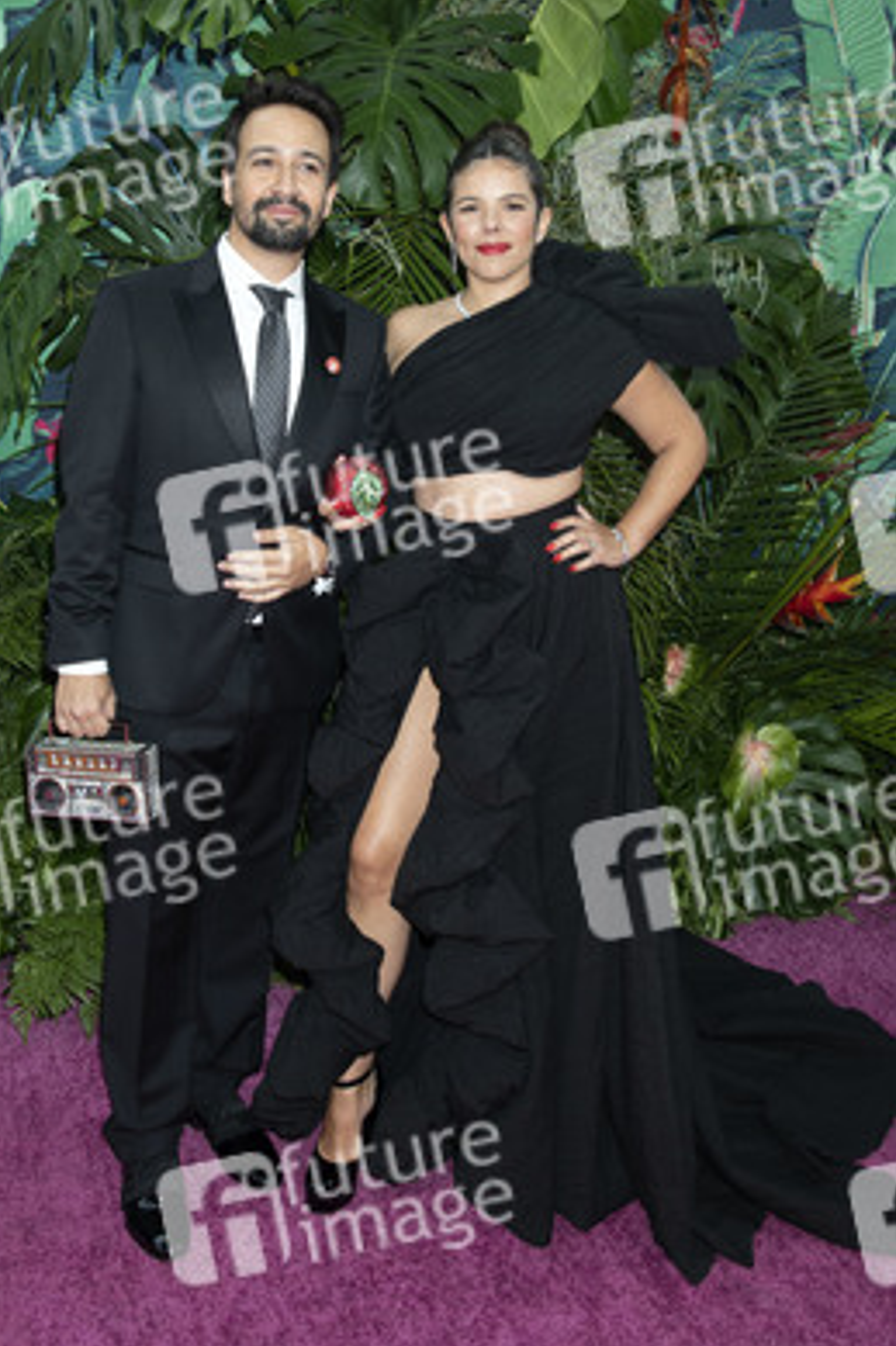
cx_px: 438
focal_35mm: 35
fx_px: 1308
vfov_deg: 54.5
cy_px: 685
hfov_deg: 37.8
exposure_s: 1/200
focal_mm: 34
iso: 400
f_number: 7.1
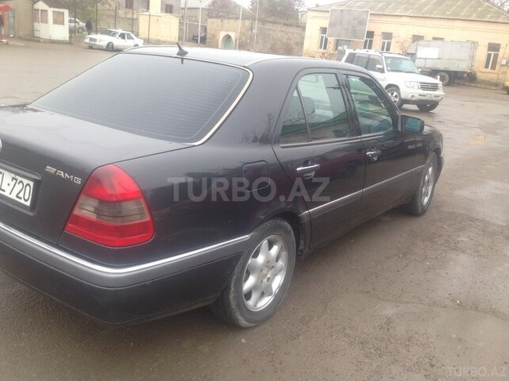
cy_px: 189
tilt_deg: -17.2
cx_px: 249
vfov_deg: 41.8
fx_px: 500
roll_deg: -6.8
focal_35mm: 34
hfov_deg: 54.0
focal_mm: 4.12
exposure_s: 1/121
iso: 50
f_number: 2.4
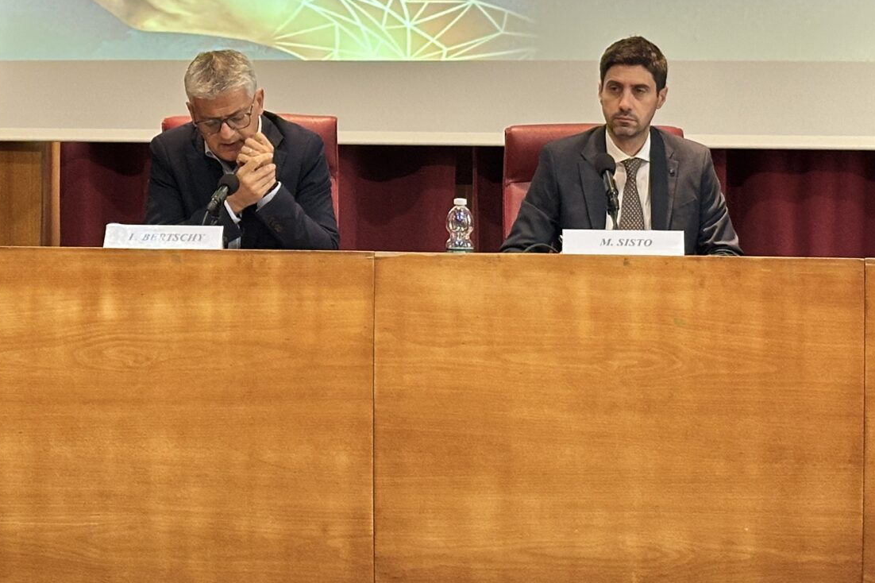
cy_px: 68
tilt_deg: +0.3
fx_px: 2818
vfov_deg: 11.7
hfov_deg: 17.6
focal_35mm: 116
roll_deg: -0.3
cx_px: 306
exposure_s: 1/50
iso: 200
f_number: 1.78
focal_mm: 6.86
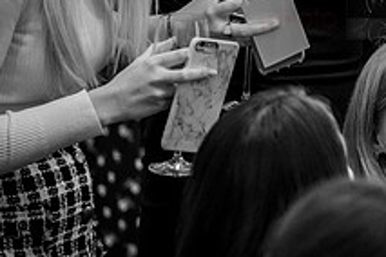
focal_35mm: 274
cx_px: 450
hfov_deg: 7.5
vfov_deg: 5.0
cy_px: 6
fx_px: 2938
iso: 5000
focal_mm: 94
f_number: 2.8
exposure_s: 1/100
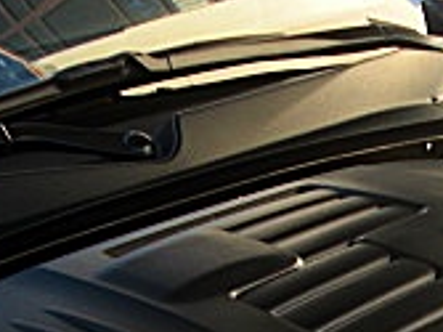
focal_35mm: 138
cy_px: 486
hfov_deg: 14.1
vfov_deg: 10.4
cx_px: 427
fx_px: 1765
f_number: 2.8
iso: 50
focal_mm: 6.3
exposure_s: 1/125
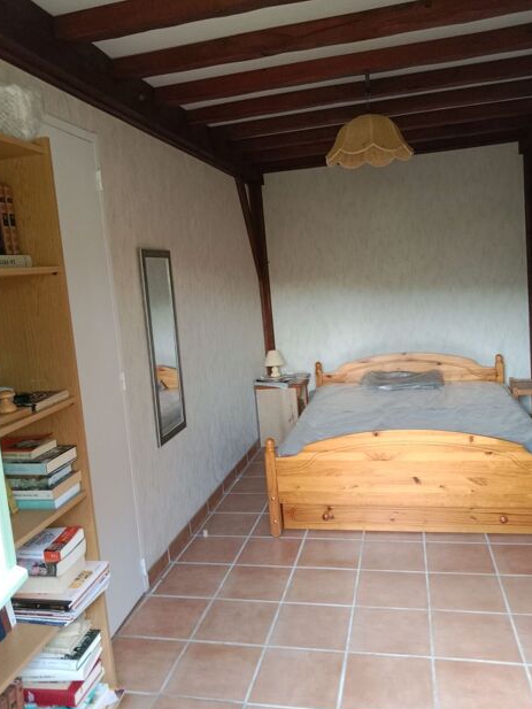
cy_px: 349
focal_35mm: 28
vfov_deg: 63.4
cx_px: 261
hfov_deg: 49.8
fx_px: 574
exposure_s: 1/33.3
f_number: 2.2
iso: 463
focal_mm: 3.65
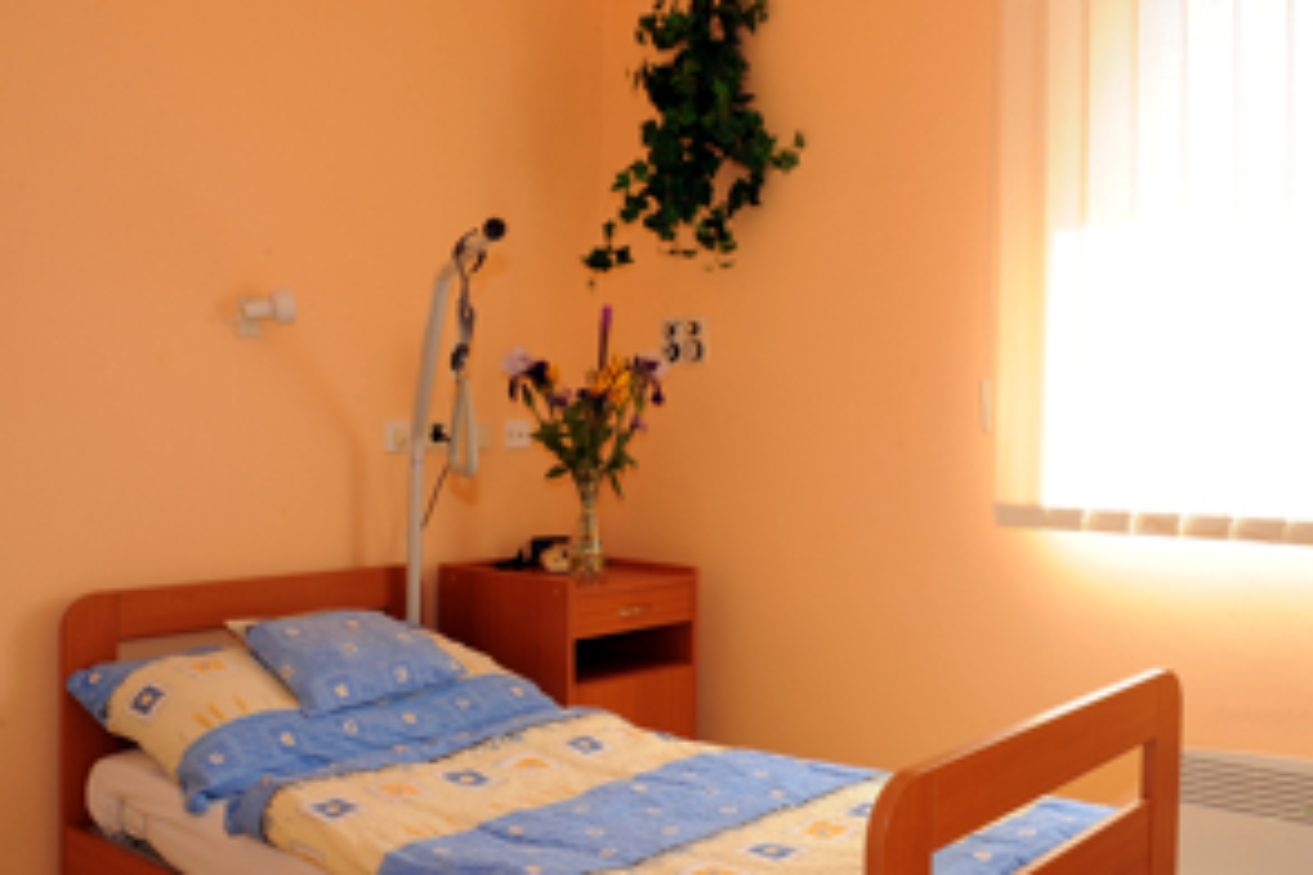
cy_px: 444
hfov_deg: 54.2
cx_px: 920
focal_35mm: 34
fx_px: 1240
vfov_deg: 38.9
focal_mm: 20
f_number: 20
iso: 200
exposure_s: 1/5
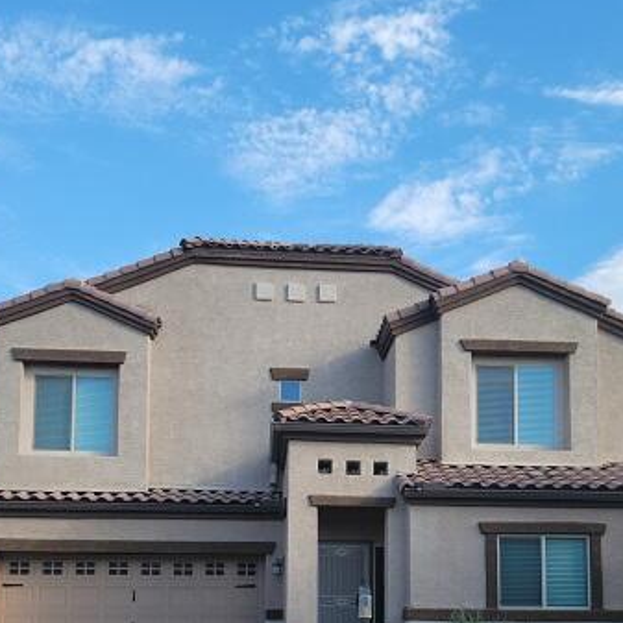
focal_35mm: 47
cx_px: 331
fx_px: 957
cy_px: 542
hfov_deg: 36.0
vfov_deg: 34.4
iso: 25
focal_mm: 5.9
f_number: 2
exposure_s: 1/331
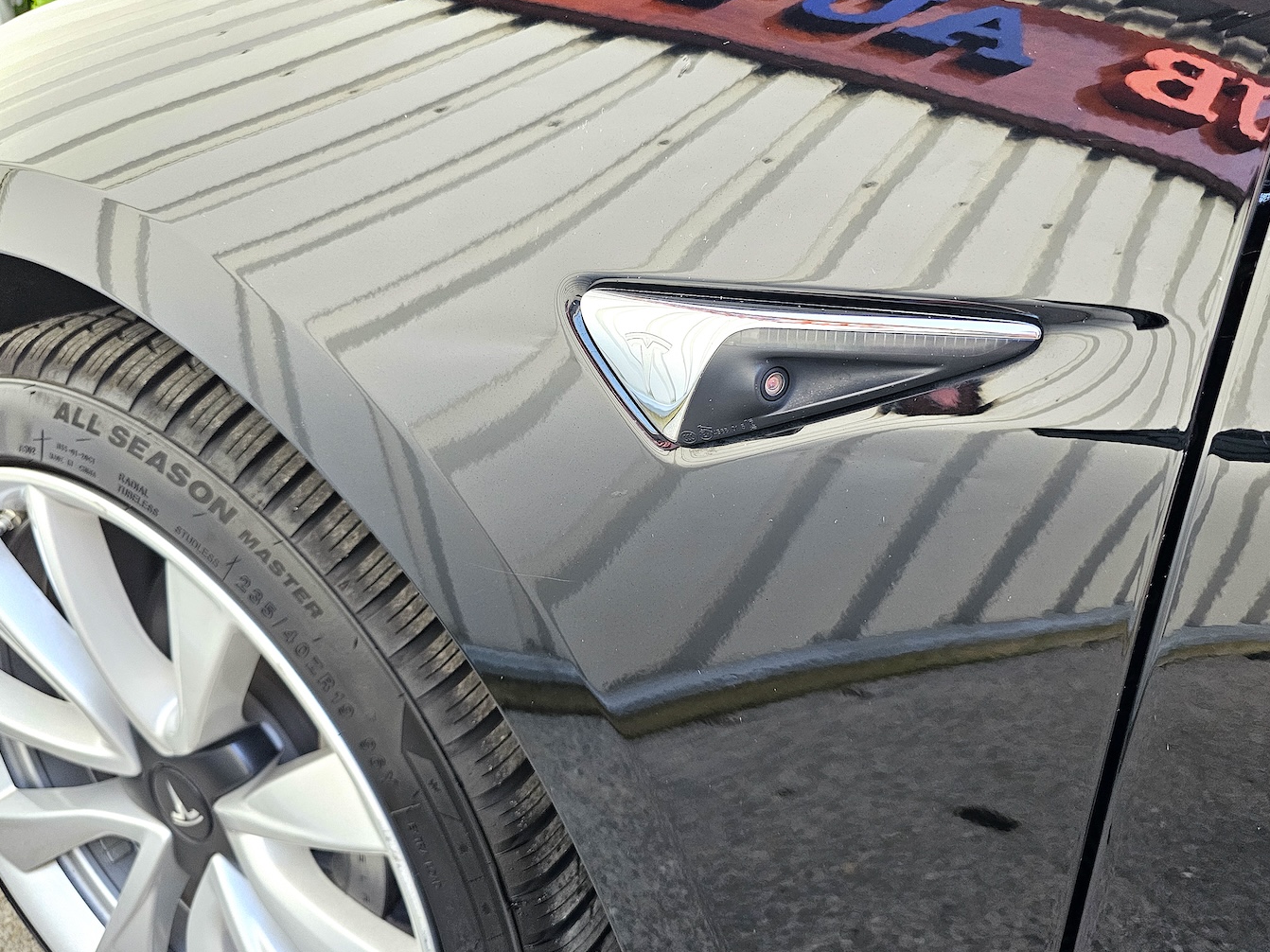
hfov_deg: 71.6
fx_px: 880
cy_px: 461
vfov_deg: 56.8
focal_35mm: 24
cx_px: 647
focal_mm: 6.3
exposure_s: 1/120
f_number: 1.7
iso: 500
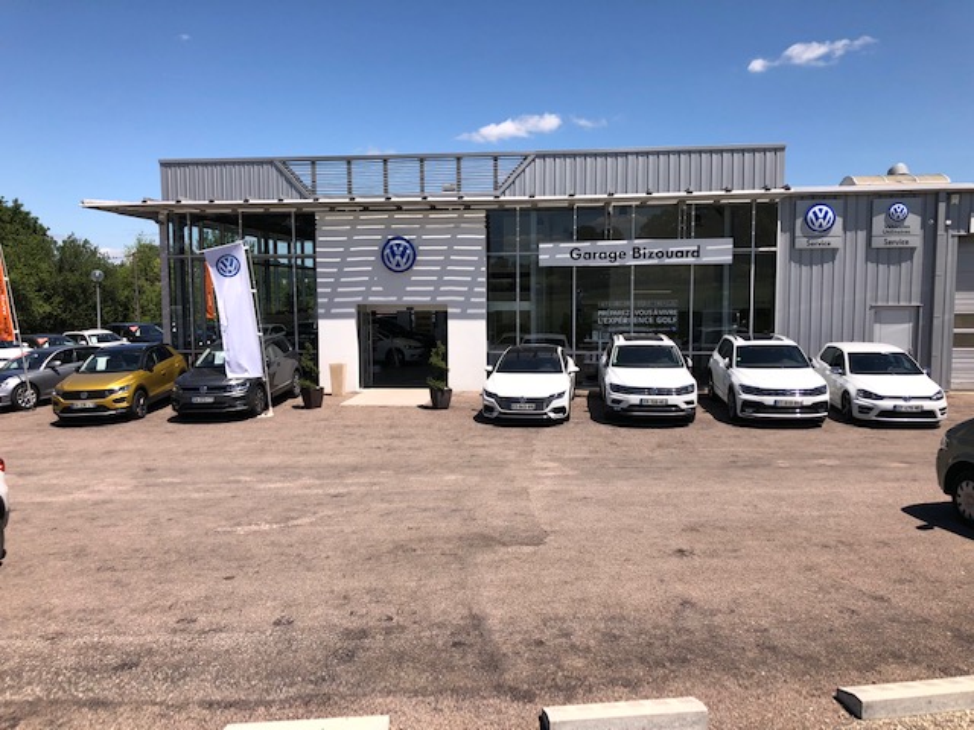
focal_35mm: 28
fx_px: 788
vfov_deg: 49.7
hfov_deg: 63.4
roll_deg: +0.8
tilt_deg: -5.9
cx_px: 487
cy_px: 365
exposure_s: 1/2404
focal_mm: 3.99
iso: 20
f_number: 1.8
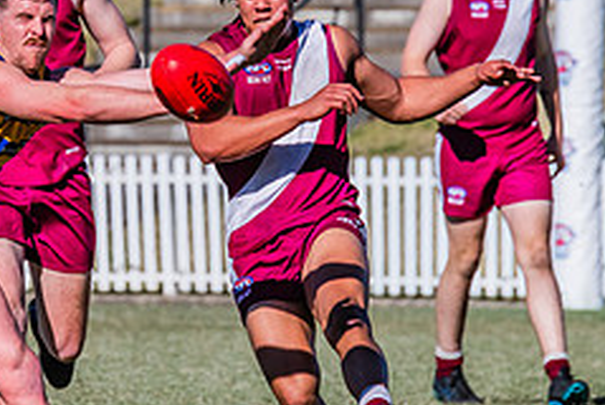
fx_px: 17314
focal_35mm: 1029
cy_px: 133
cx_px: 249
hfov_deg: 2.0
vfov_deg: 1.3
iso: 800
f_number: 13
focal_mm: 420
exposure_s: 1/1600
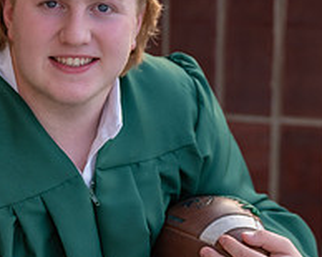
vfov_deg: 6.0
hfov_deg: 7.6
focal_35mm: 256
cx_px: 120
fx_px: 2438
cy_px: 112
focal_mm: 91
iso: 400
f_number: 2.8
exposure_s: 1/500
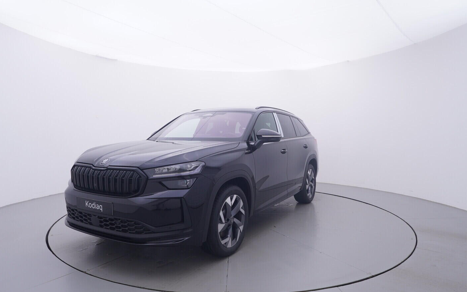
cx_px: 231
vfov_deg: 52.0
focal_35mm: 24
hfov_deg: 75.9
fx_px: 299
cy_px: 152
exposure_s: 1/80
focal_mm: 15
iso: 200
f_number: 5
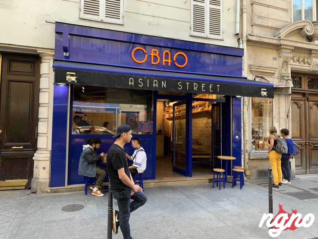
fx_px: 239
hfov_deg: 67.3
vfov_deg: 53.1
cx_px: 159
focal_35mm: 26
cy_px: 120
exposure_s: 1/121
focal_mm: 4.25
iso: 64
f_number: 1.8
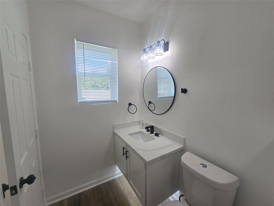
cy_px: 103
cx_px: 137
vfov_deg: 89.9
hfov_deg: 106.2
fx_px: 103
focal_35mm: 13
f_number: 2.2
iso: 50
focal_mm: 2.2
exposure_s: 1/120
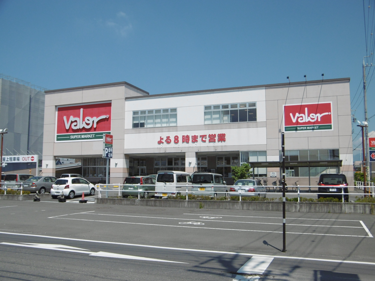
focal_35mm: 38
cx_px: 188
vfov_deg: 37.7
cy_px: 140
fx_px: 412
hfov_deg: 49.0
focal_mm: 6.8
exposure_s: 1/320
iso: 100
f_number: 9.3
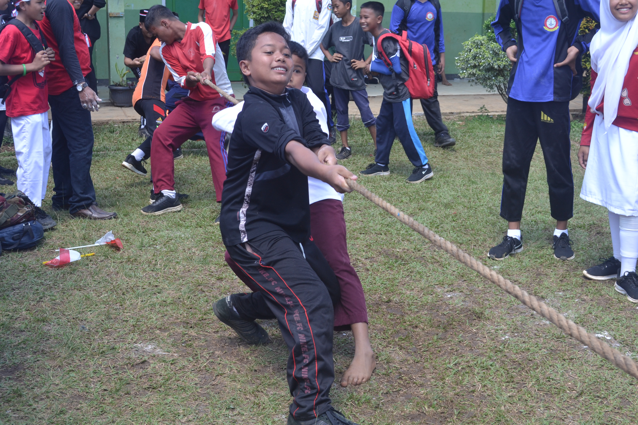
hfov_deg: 38.9
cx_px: 319
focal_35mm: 51
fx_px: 904
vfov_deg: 26.5
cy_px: 212
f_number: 8
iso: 250
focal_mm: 34
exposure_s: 1/125
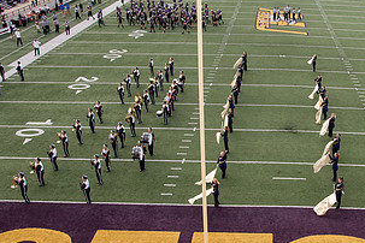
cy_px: 141
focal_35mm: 46
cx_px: 283
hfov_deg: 41.2
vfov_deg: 29.2
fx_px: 466
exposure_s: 1/640
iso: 640
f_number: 6.3
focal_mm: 24
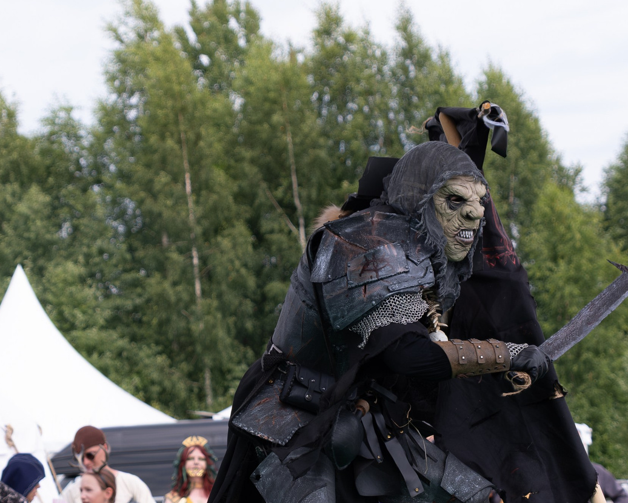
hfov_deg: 12.6
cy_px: 295
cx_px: 279
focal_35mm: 153
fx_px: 2844
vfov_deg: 10.1
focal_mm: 44.1
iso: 160
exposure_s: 1/1000
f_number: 3.2
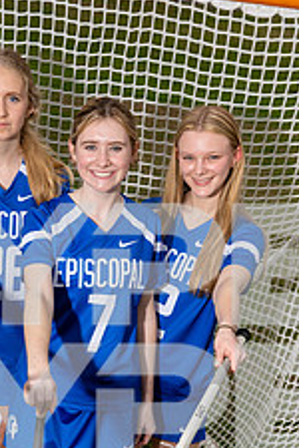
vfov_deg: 23.0
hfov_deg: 15.8
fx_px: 1071
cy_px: 406
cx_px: 74
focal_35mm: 86
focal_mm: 43
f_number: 6.3
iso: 200
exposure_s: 1/250
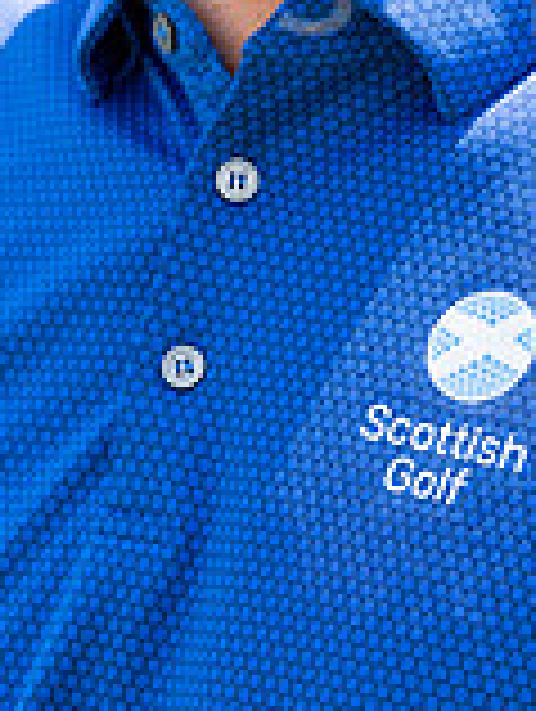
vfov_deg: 7.3
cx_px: 315
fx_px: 5518
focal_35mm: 268
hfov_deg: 5.6
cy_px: -243
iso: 400
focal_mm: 98
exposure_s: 1/1000
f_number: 5.6
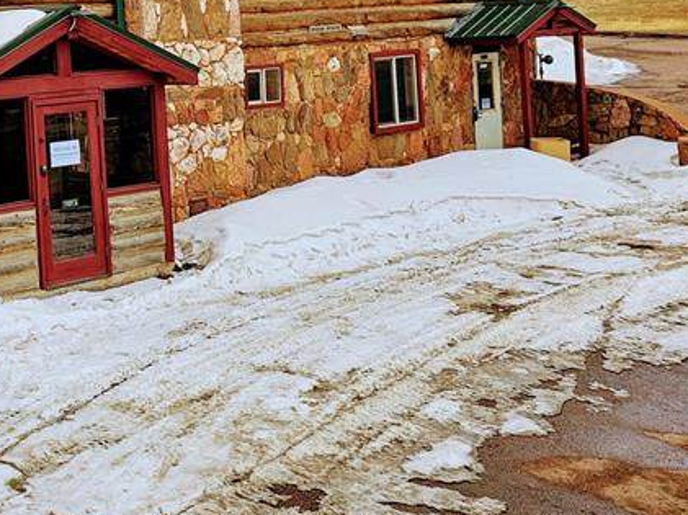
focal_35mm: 56
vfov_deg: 25.3
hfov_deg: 30.6
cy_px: 55
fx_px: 1112
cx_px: -75
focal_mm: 6.3
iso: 10
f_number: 1.7
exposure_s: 1/529
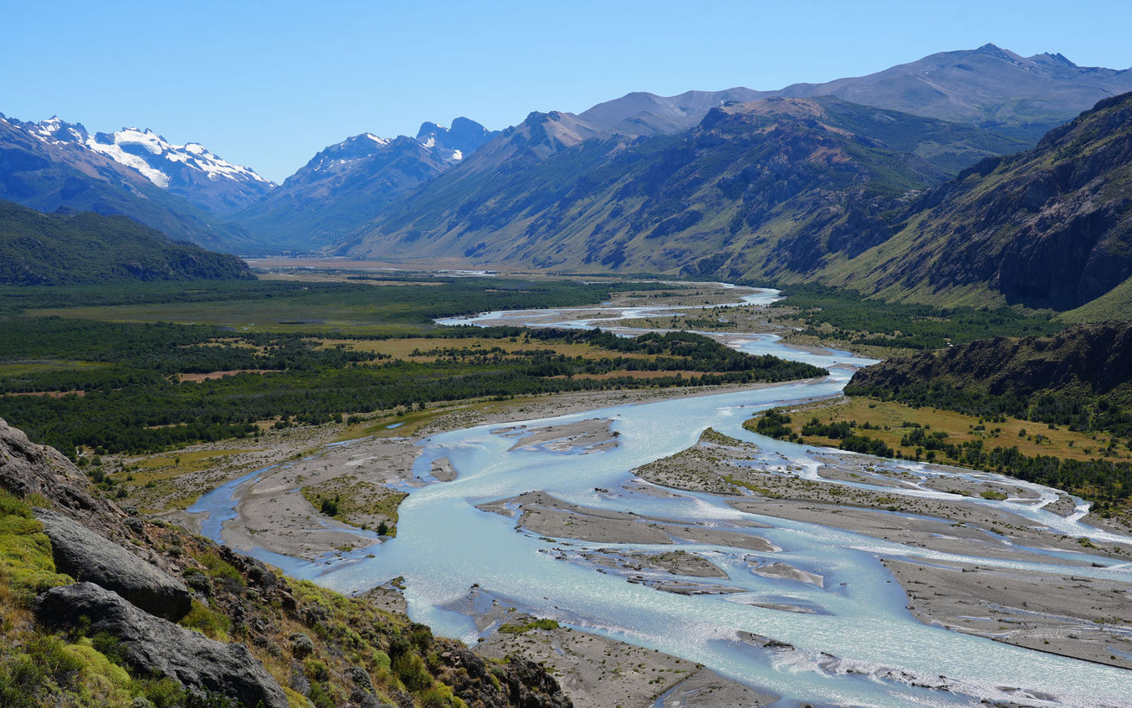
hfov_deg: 42.5
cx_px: 667
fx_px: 1450
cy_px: 353
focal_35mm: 47
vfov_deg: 27.4
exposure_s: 1/200
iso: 100
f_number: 10
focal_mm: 39
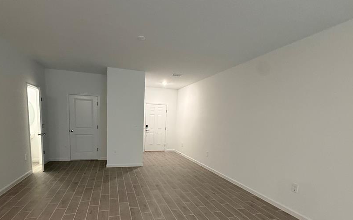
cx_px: 165
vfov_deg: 60.9
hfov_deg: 87.9
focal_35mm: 19
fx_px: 183
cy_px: 145
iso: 320
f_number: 2.2
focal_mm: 2.22
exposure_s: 1/60
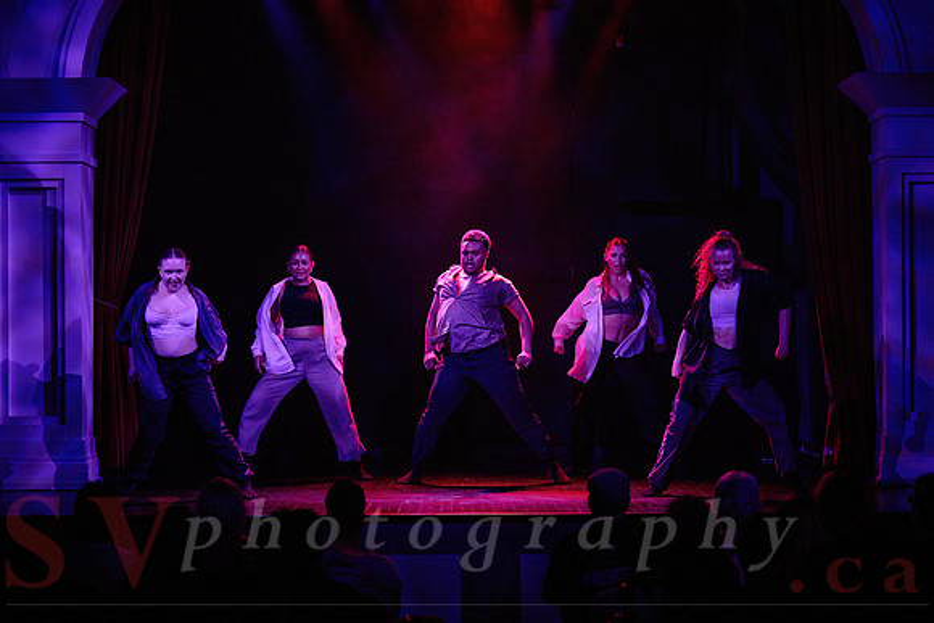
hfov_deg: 21.5
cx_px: 467
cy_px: 312
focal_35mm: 95
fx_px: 2465
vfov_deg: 14.4
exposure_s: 1/250
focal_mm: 95
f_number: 2.8
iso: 1600
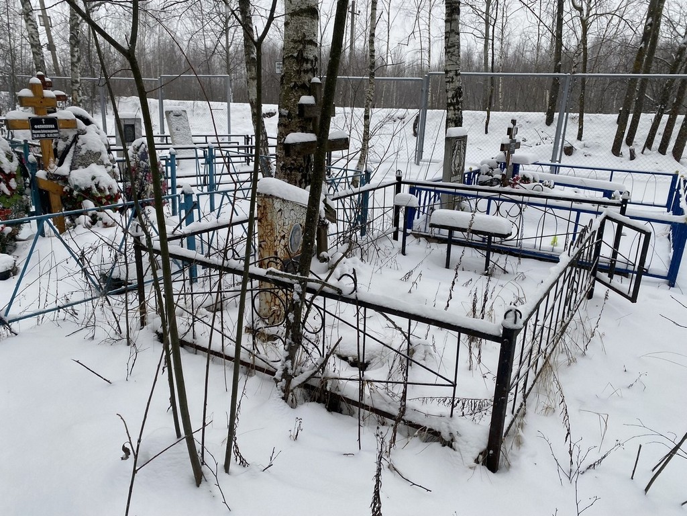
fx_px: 516
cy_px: 258
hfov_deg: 67.3
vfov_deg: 53.1
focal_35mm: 26
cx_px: 344
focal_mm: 4.25
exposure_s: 1/125
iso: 32
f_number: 1.8
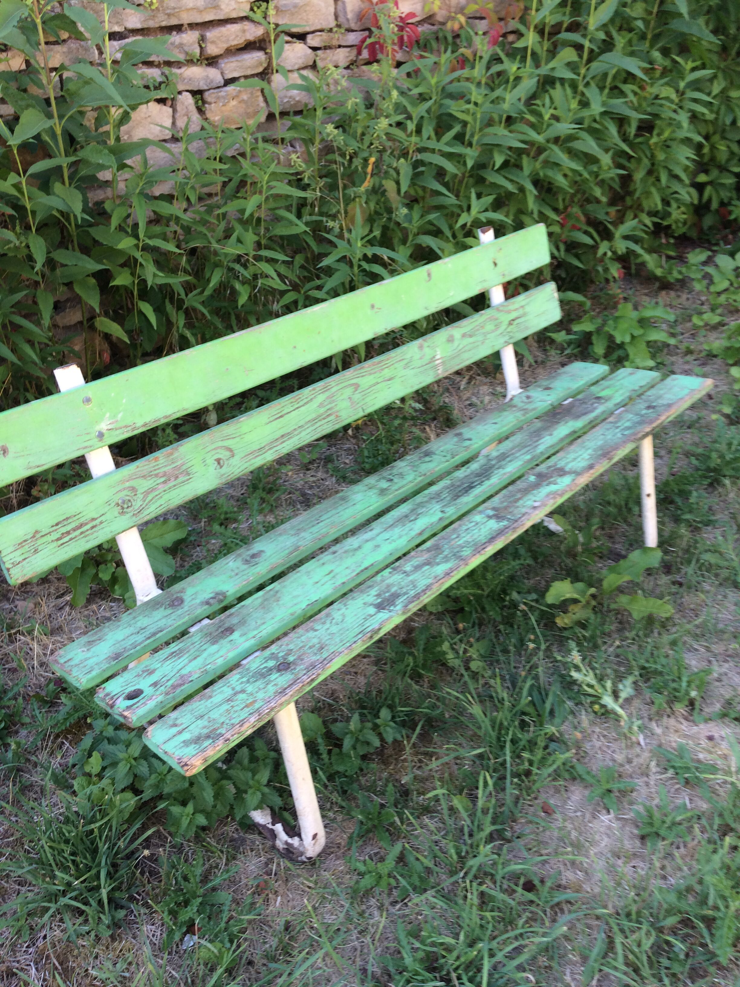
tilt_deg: -32.8
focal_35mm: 29
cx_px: 370
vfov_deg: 61.7
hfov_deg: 48.2
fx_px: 827
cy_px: 494
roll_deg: +1.5
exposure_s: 1/100
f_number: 2.2
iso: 40
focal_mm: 4.15
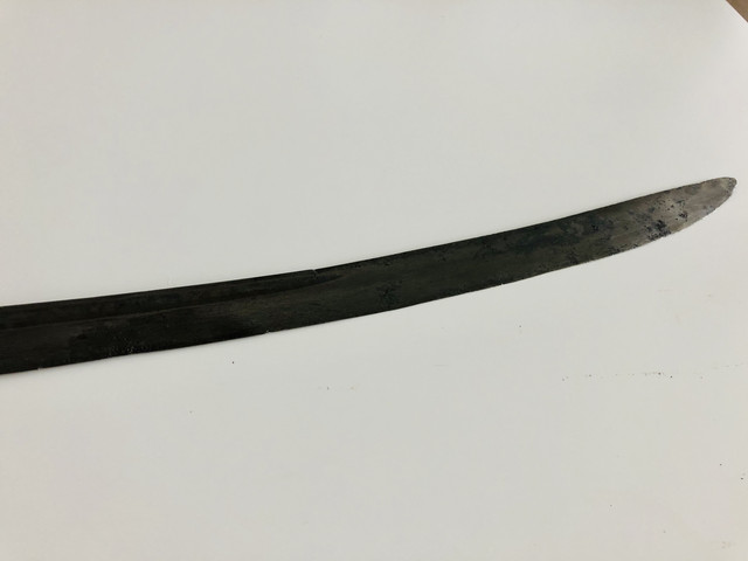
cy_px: 280
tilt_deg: -48.9
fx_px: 605
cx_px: 374
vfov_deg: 49.7
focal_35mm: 28
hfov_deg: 63.4
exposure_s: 1/30
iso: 32
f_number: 1.8
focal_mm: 3.99
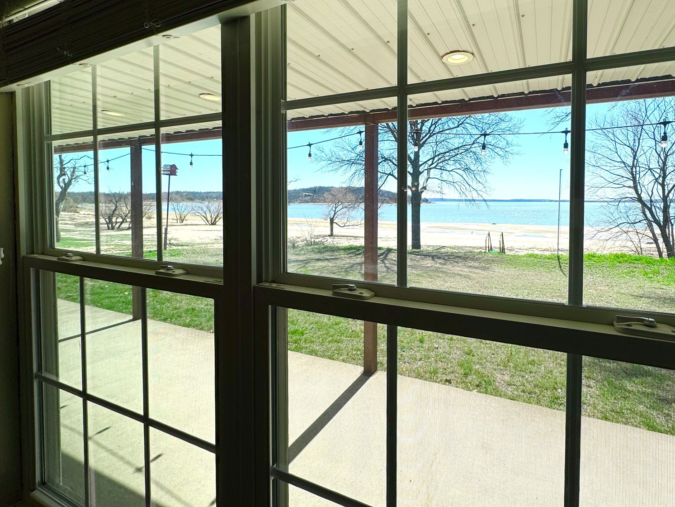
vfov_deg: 71.1
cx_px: 393
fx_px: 351
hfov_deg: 87.0
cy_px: 212
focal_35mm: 18
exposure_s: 1/1346
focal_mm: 2.22
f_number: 2.2
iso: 40
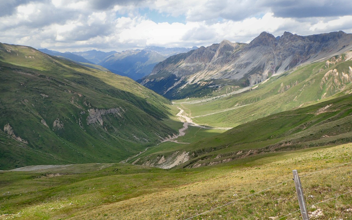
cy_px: 116
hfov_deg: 68.4
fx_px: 259
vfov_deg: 46.0
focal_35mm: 27
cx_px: 176
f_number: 2.8
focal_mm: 4.5
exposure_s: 1/800
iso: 100
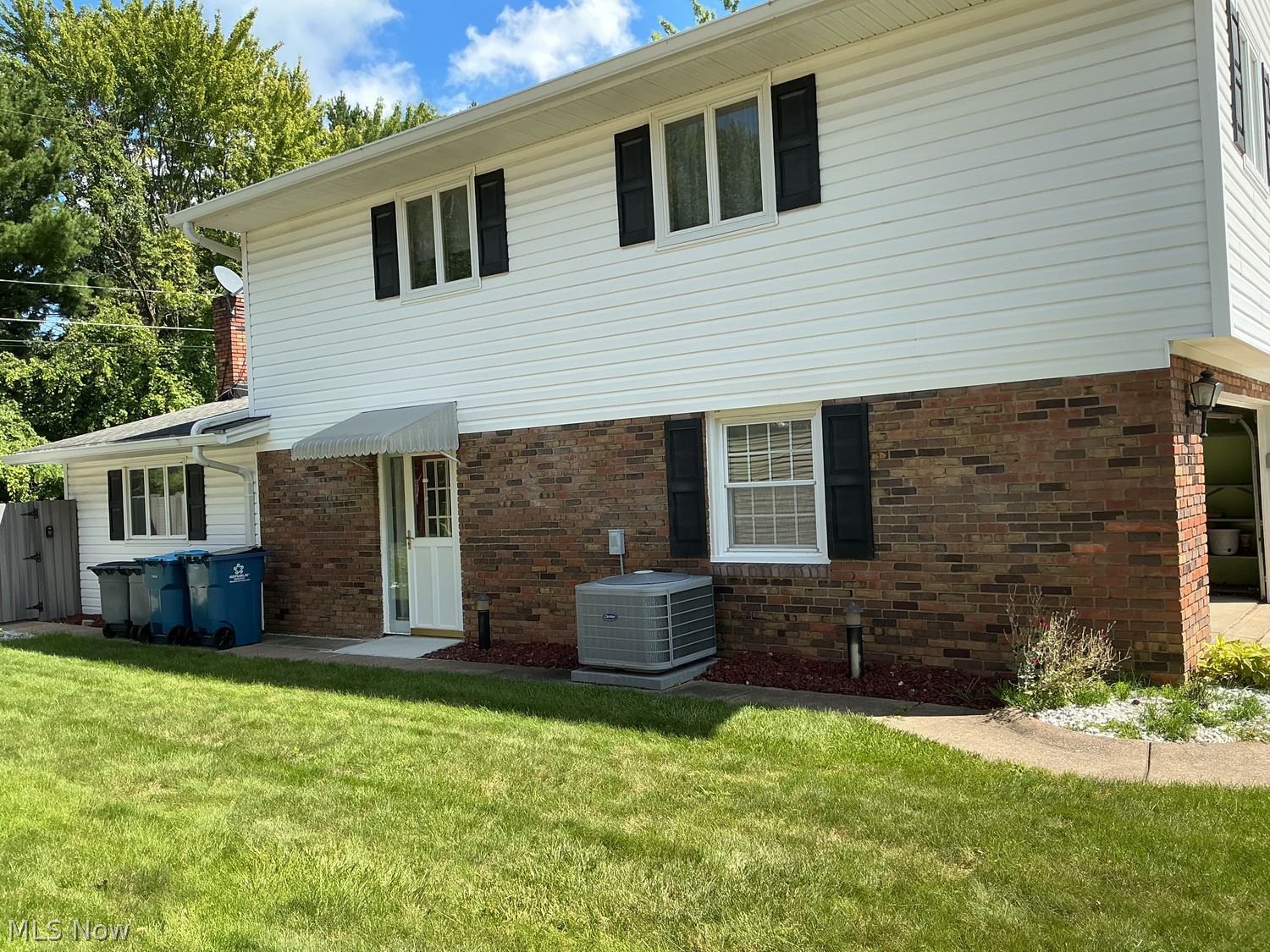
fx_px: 1064
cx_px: 635
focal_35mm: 29
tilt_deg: +2.6
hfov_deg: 61.7
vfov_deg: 48.2
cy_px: 476
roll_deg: +4.4
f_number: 1.8
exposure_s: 1/739
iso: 25
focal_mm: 3
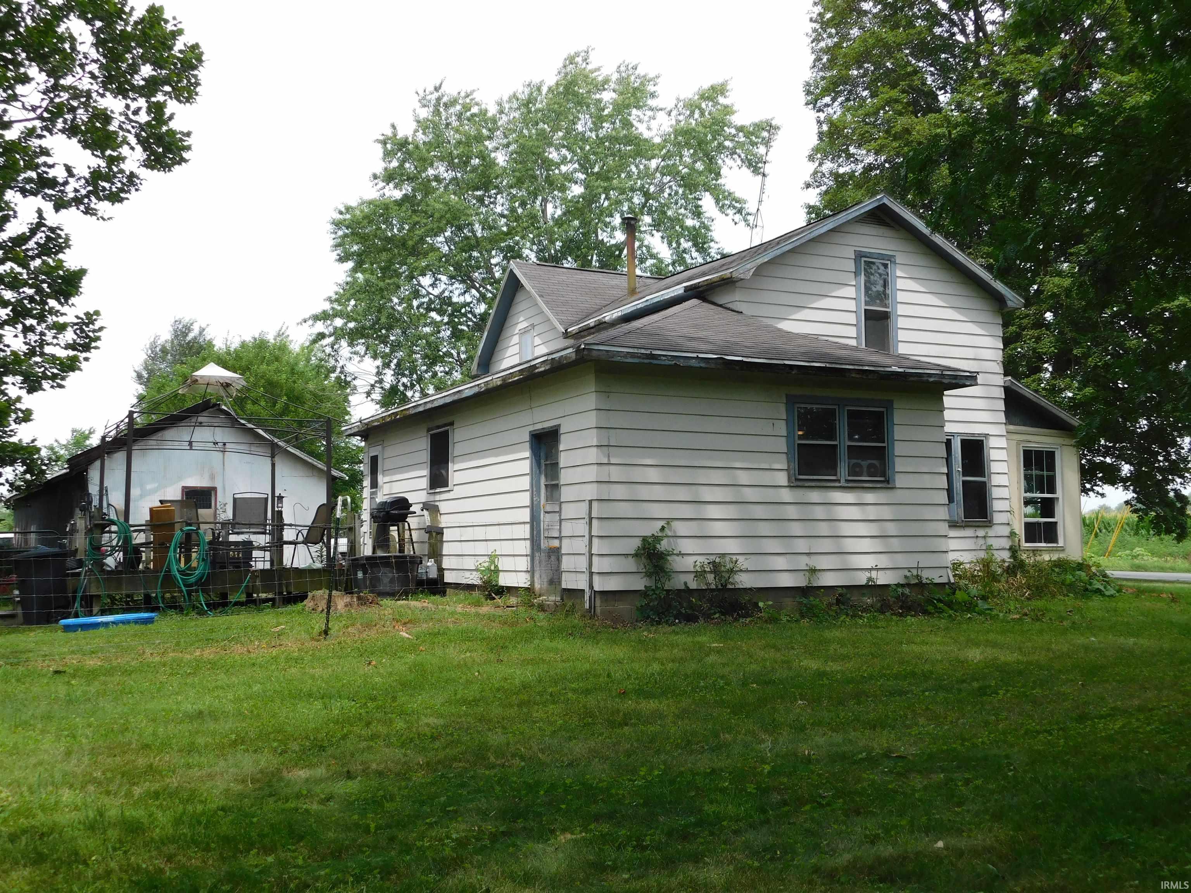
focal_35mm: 36
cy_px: 446
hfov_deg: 51.4
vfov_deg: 39.7
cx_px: 596
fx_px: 1239
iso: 125
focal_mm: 6.3
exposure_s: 1/640
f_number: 3.5
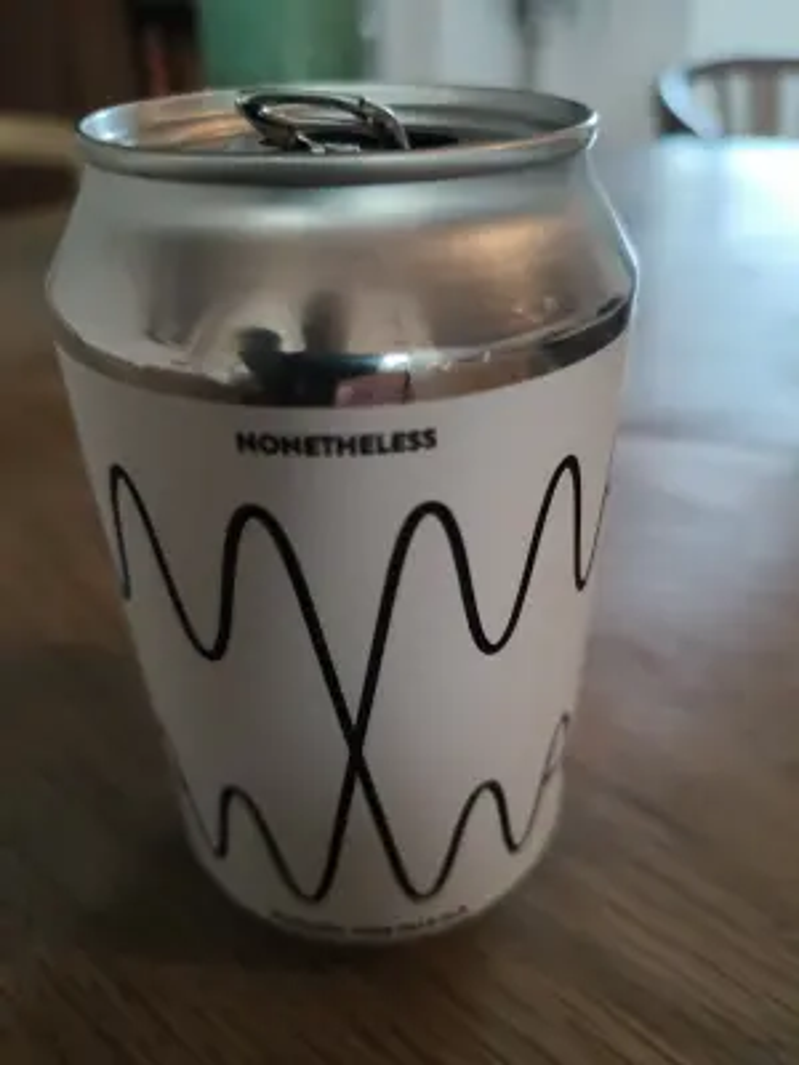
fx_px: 739
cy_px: 532
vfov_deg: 71.6
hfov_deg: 56.8
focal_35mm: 24
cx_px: 400
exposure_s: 1/50
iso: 500
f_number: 2.2
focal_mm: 5.59
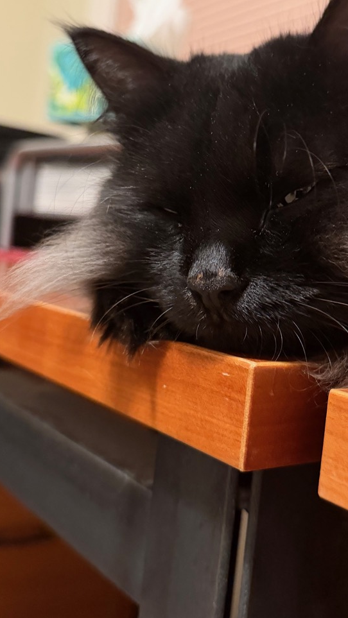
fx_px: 623
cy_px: 253
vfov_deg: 52.5
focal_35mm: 38
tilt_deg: +0.0
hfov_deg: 30.9
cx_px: 236
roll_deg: -7.5
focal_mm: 6.76
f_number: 1.78
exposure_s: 1/40
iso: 800
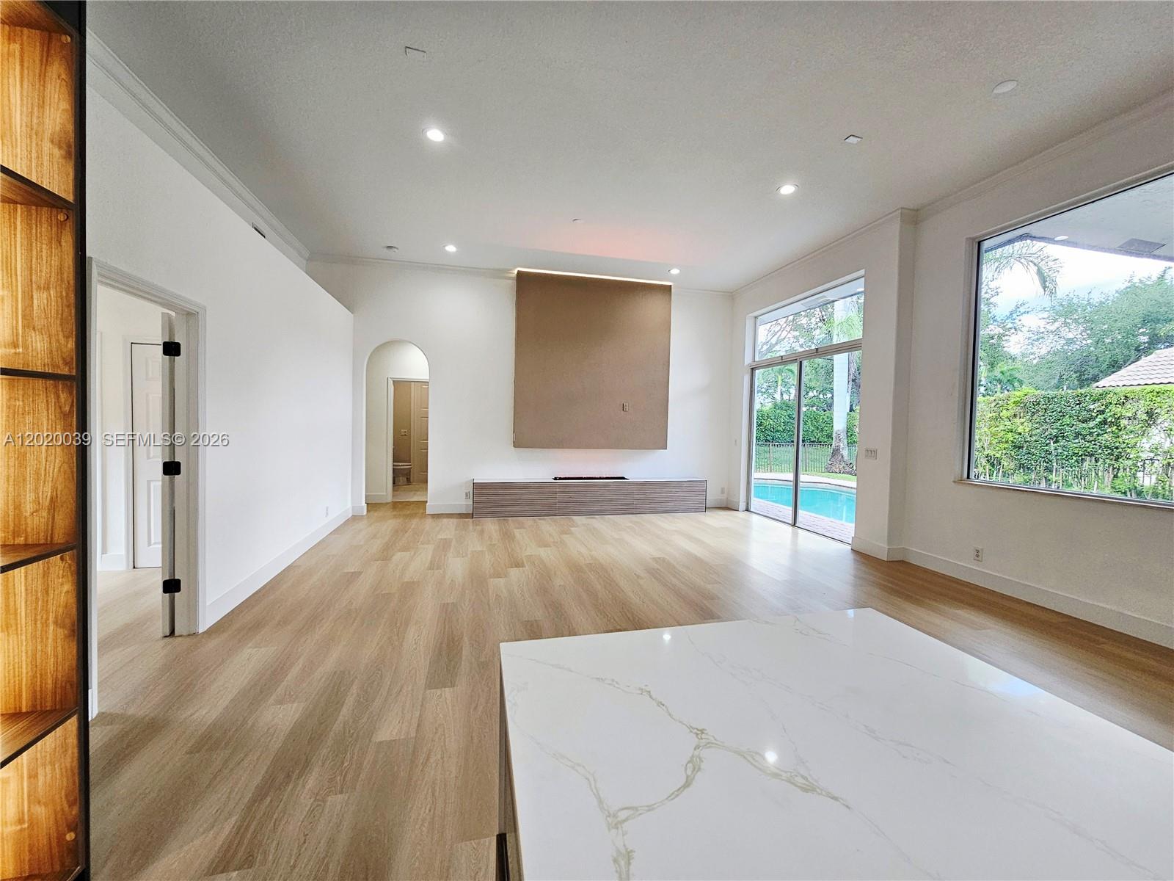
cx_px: 587
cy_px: 440
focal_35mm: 13
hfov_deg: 106.2
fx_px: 441
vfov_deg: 89.9
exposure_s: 1/60.2
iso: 100
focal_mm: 2.2
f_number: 2.2
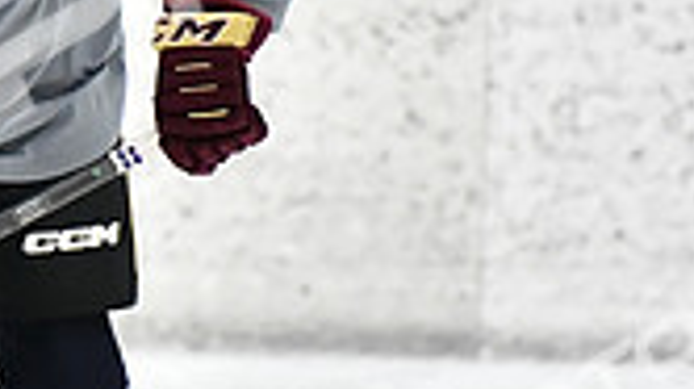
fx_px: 19175
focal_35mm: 1043
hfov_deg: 2.1
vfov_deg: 1.2
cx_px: -268
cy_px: 190
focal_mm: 190
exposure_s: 1/1250
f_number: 2.8
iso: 5000
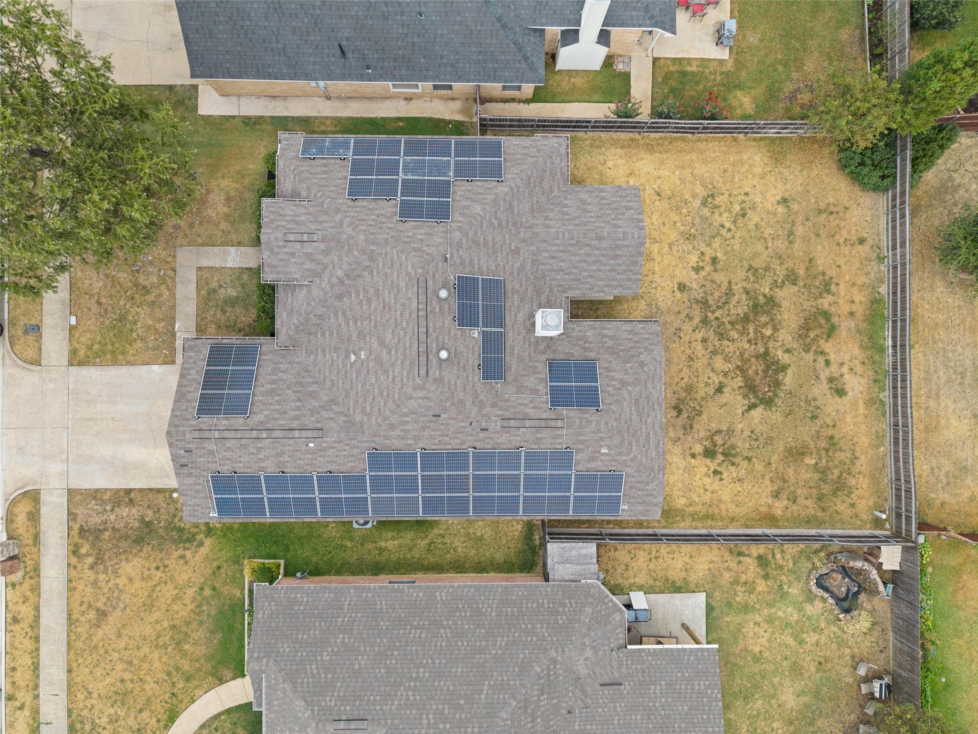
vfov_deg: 56.8
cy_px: 367
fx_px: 678
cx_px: 489
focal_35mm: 24
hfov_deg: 71.6
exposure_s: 1/25
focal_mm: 8.67
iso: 200
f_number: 1.8
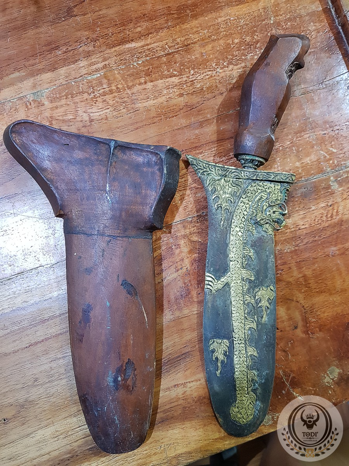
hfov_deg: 53.1
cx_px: 174
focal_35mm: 26
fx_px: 350
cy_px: 233
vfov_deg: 67.3
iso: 250
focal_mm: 4.3
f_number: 1.7
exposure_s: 1/20
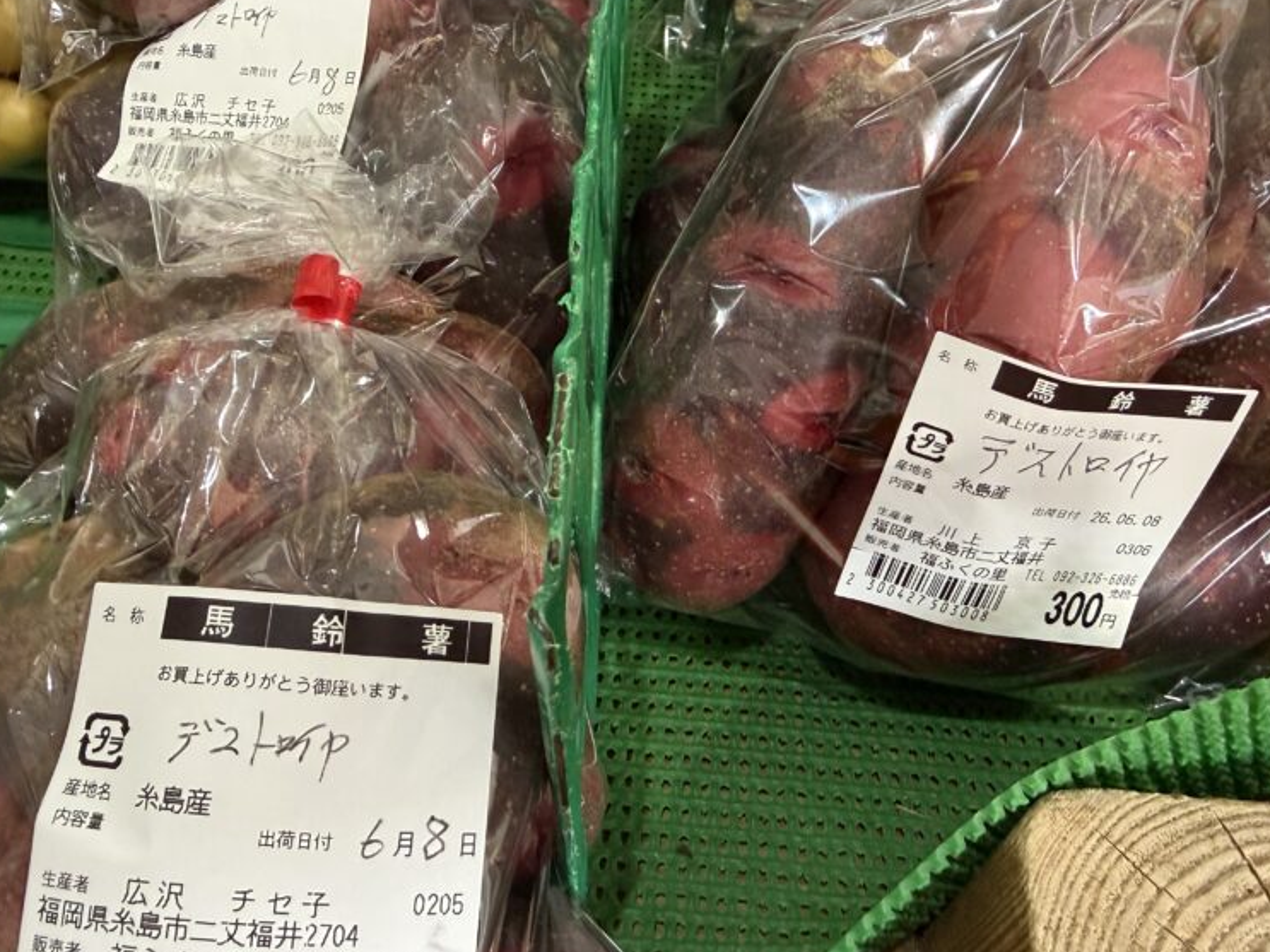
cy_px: 460
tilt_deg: -50.4
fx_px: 1137
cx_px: 691
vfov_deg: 45.4
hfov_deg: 58.3
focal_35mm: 31
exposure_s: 1/60
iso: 400
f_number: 2.2
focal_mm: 2.22
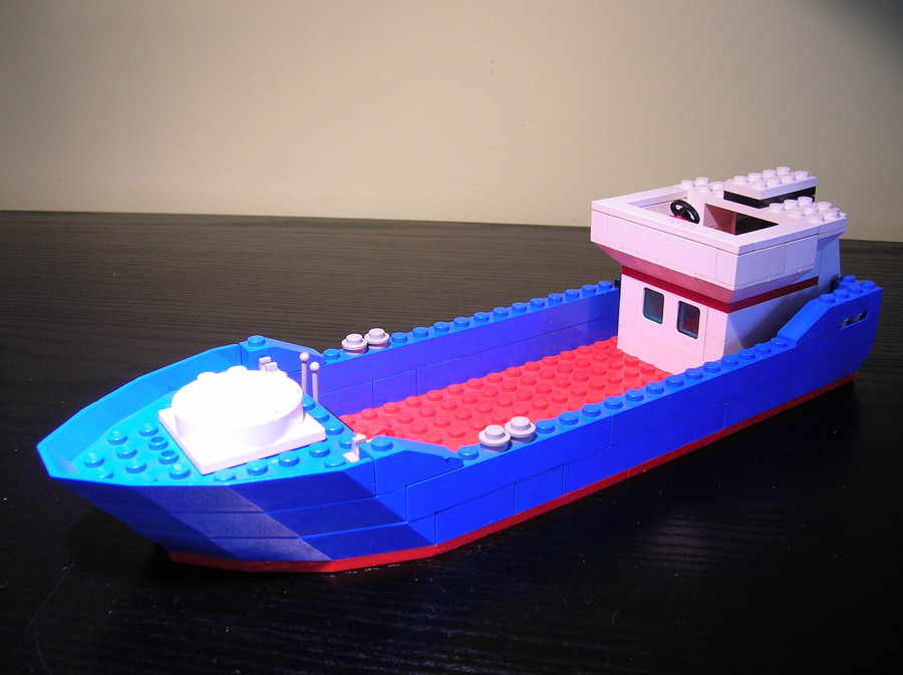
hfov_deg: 54.0
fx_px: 886
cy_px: 338
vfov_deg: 41.7
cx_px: 452
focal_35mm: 34
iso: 50
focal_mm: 5.7
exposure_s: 1/6
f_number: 2.9
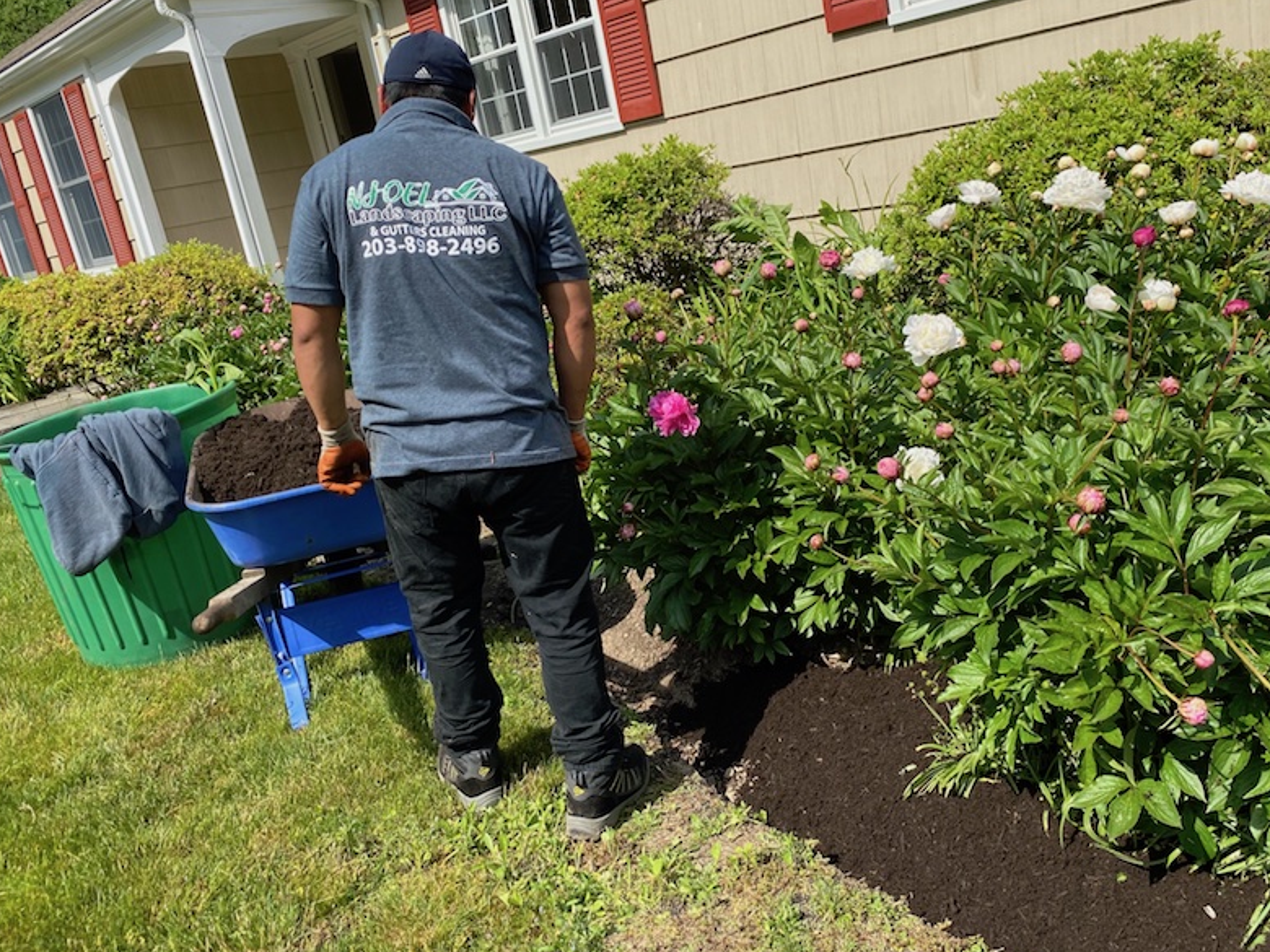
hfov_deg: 60.0
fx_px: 1101
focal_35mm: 30
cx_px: 656
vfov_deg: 46.8
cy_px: 455
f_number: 1.8
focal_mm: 4.25
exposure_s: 1/1348
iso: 32
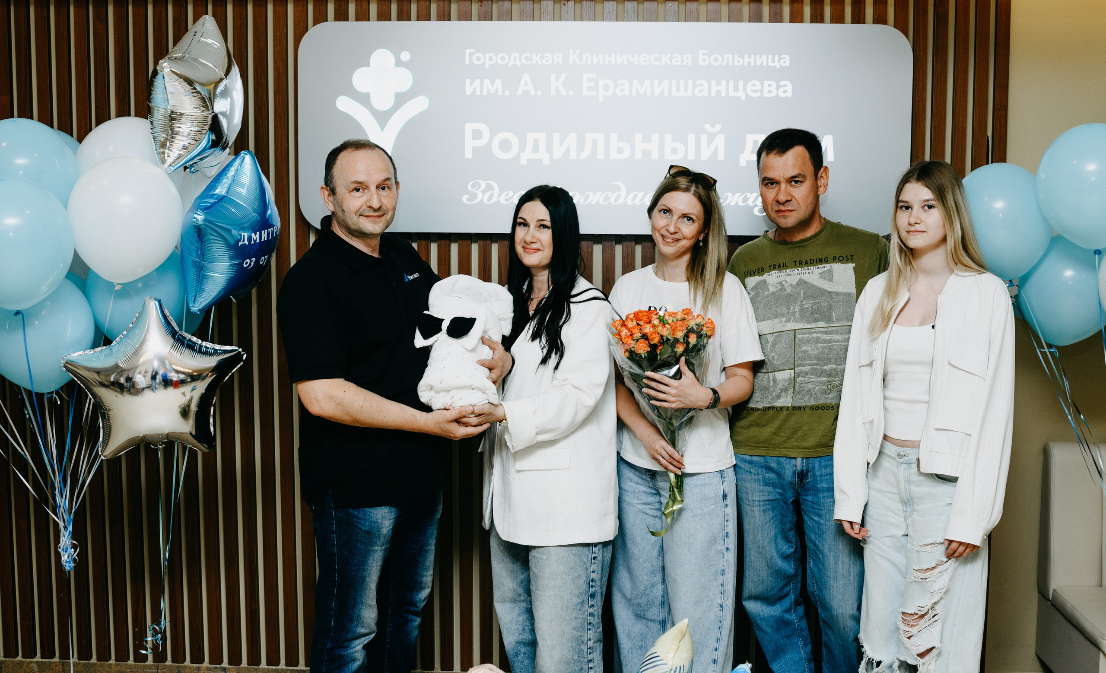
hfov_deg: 48.5
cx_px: 591
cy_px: 359
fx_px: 1225
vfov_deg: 30.7
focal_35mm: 41
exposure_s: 1/160
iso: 200
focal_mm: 35
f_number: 4
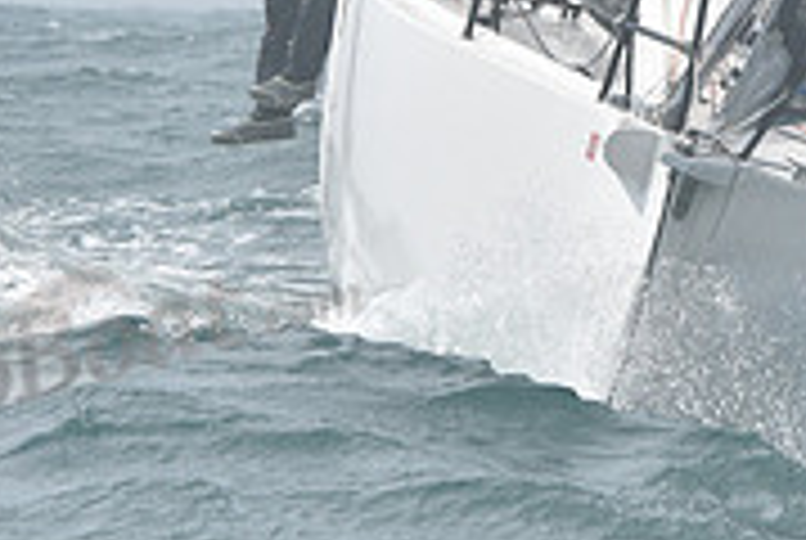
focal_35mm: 599
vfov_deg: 2.3
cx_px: 599
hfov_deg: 3.4
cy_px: 65
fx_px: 13433
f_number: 13
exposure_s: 1/800
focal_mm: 185
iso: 320
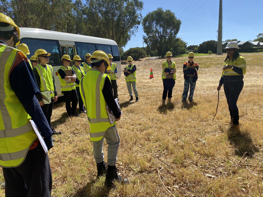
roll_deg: +2.9
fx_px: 198
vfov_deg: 53.1
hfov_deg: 67.3
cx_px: 132
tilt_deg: -9.6
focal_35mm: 26
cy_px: 98
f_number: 1.8
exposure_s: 1/2222
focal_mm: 4.25
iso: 32
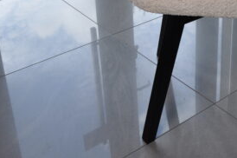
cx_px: 244
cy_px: -8
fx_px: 454
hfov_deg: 27.4
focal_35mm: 69
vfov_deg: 19.0
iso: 320
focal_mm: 21
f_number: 5.6
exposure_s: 1/125
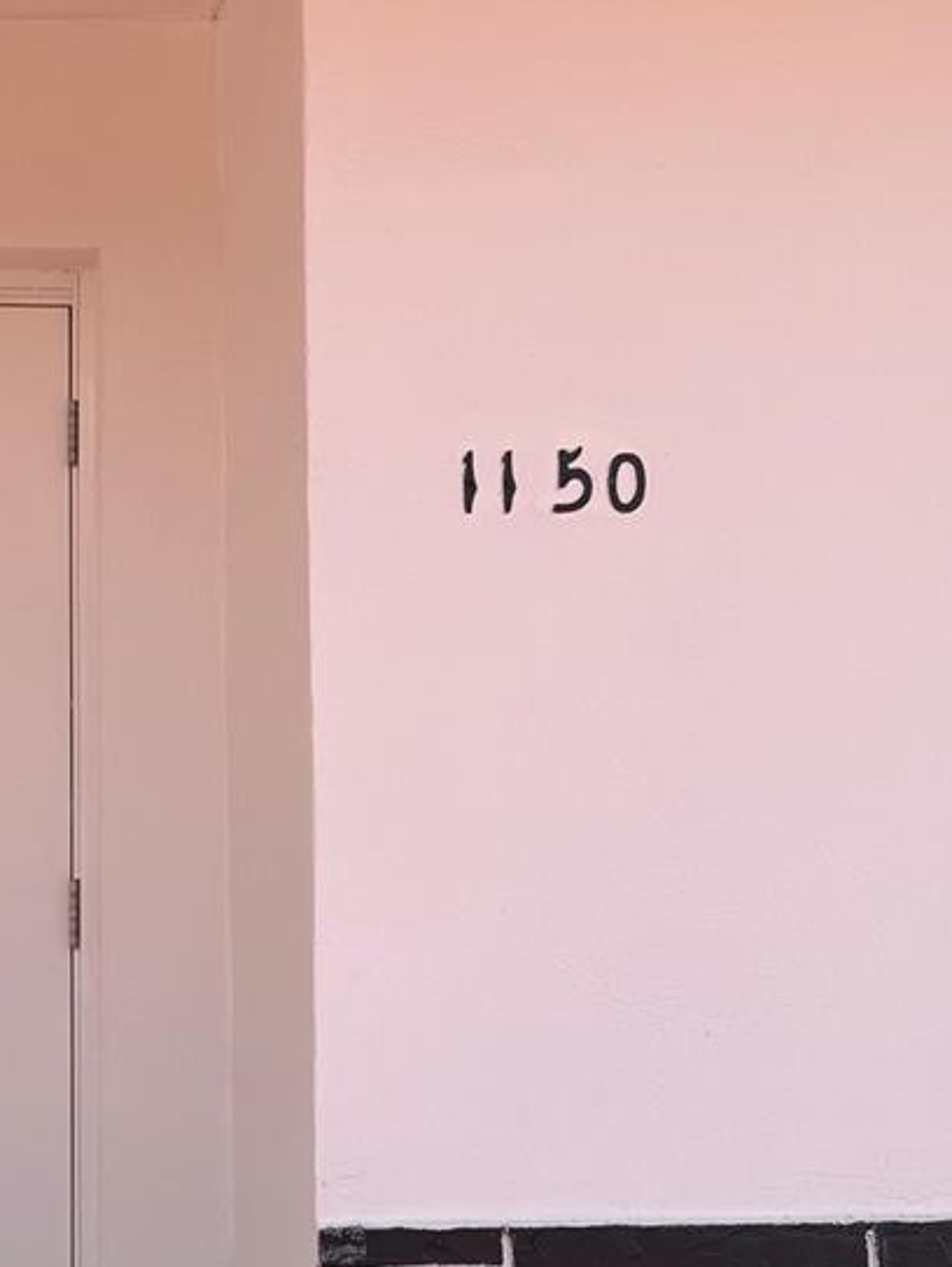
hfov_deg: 26.8
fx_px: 1941
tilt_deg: +4.1
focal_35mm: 53
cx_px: 128
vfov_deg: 36.1
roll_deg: -0.6
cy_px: 602
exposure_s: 1/2169
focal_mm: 6.76
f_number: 1.78
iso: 80
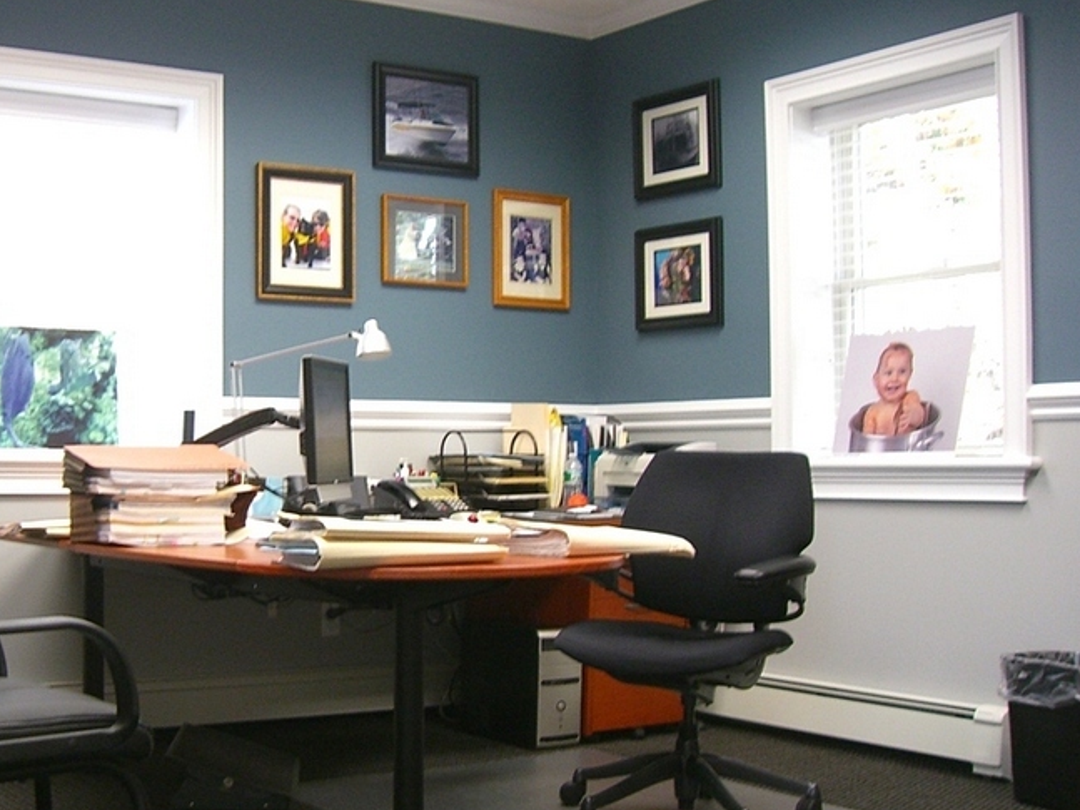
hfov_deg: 34.5
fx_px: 1716
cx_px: 339
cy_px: 456
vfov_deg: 26.5
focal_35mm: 55
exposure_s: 1/25
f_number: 2.7
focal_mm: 6.2
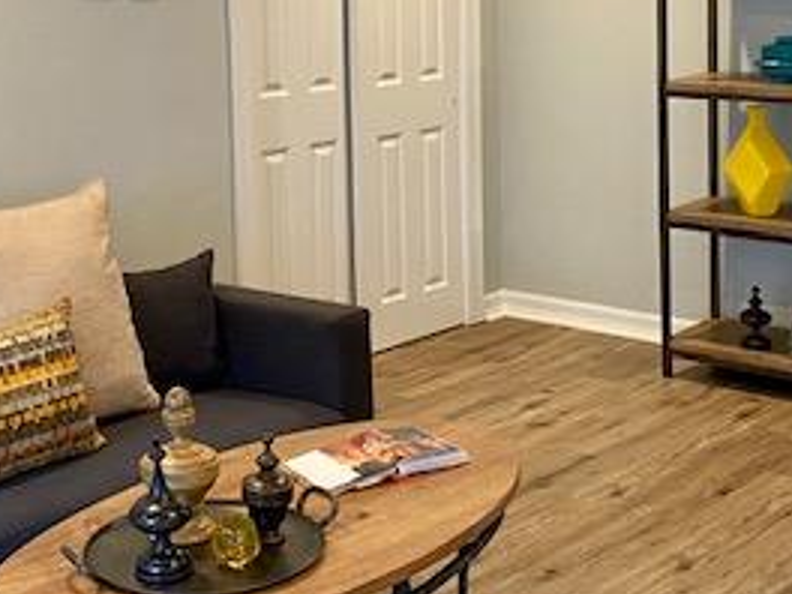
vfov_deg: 22.9
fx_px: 1441
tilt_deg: -5.5
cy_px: 114
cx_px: 267
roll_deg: +1.3
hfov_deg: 30.5
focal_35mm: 63
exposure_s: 1/60
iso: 200
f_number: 1.8
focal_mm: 4.25
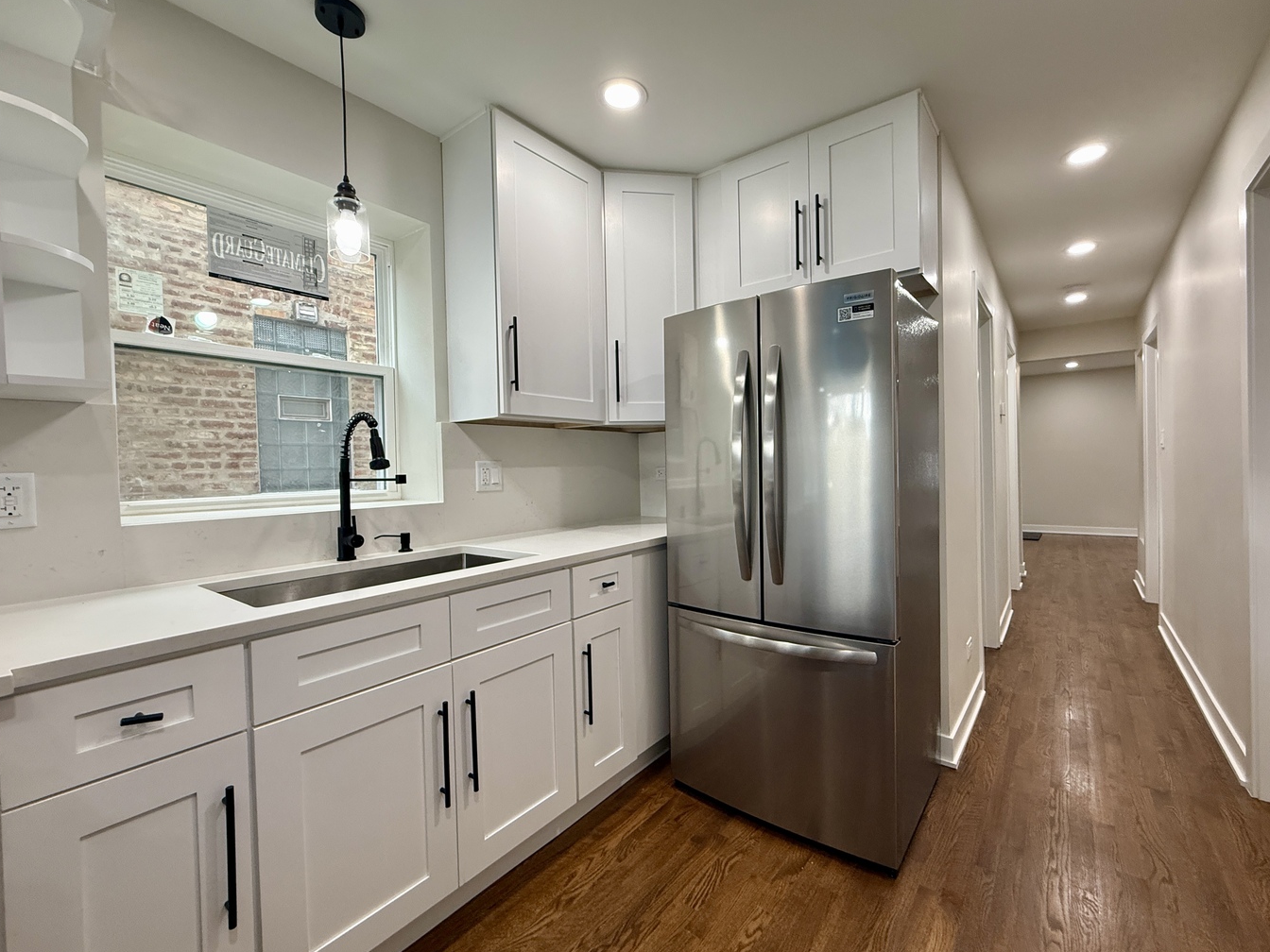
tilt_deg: -1.2
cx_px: 666
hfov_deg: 98.1
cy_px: 475
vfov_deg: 81.7
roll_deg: +1.3
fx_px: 550
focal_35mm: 15
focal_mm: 2.22
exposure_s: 1/120
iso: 250
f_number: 2.2
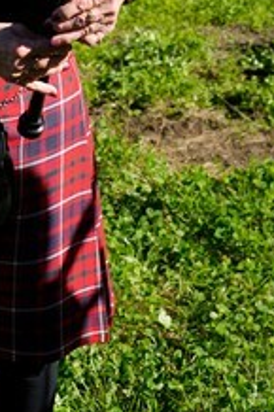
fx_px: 1258
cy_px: -115
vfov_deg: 17.5
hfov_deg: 12.2
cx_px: -45
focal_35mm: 110
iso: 100
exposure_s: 1/320
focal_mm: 40
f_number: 5.6
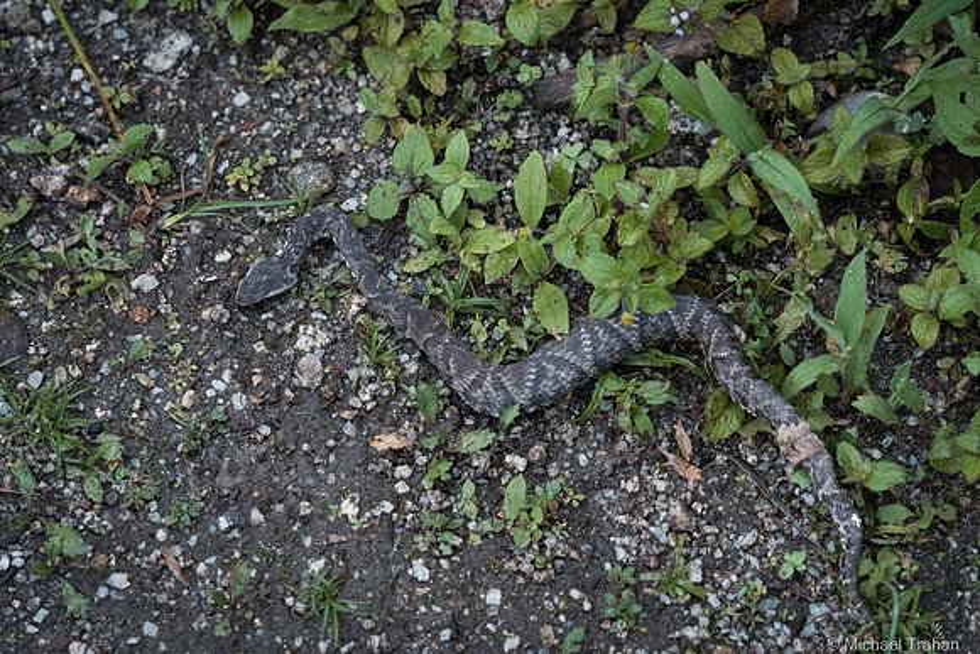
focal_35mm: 128
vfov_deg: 10.7
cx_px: 490
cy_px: 327
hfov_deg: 16.0
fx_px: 3485
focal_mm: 128
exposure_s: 1/250
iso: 12800
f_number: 6.3
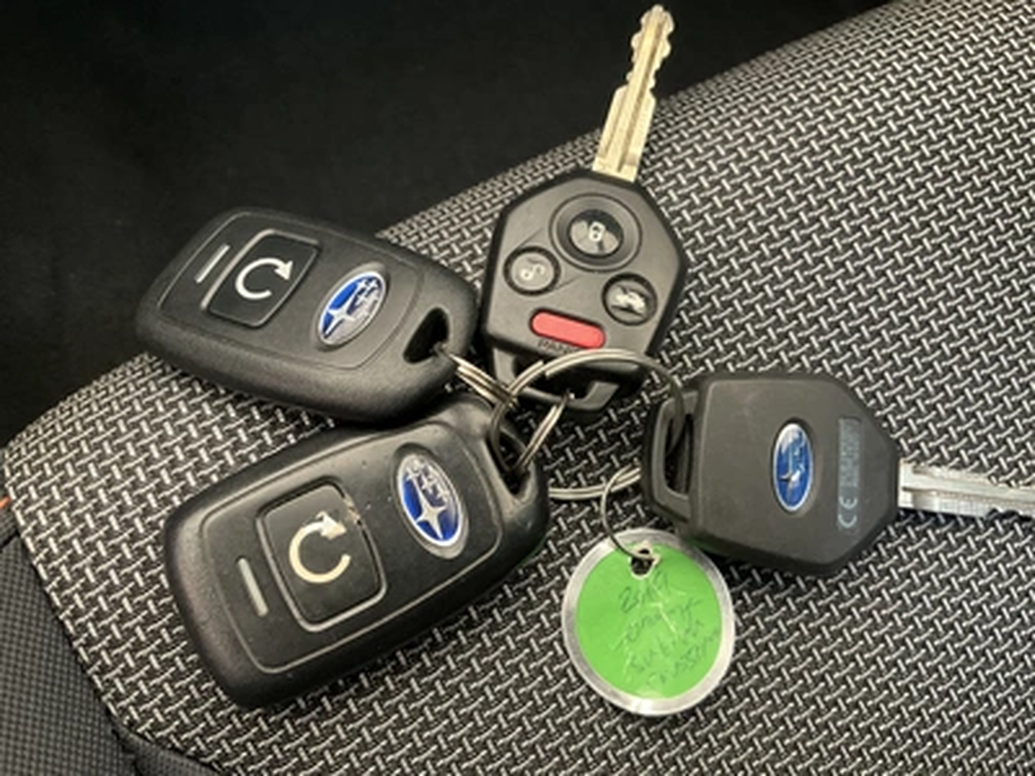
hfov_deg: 61.7
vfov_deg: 48.2
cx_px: 518
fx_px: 867
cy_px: 388
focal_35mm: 29
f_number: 1.8
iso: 320
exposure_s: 1/55
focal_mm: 3
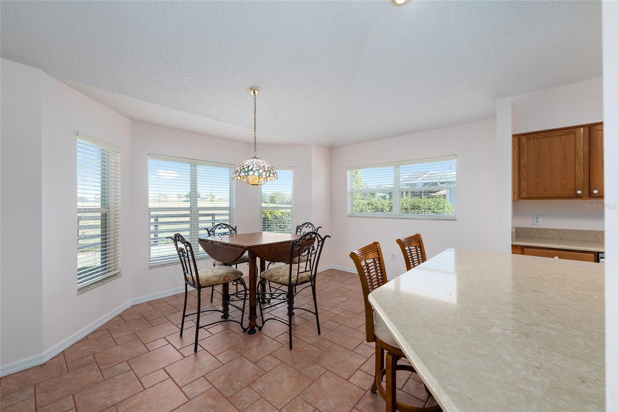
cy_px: 206
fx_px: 257
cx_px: 309
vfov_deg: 77.3
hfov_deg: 100.4
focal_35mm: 15
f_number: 7.1
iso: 125
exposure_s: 1/10
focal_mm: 15
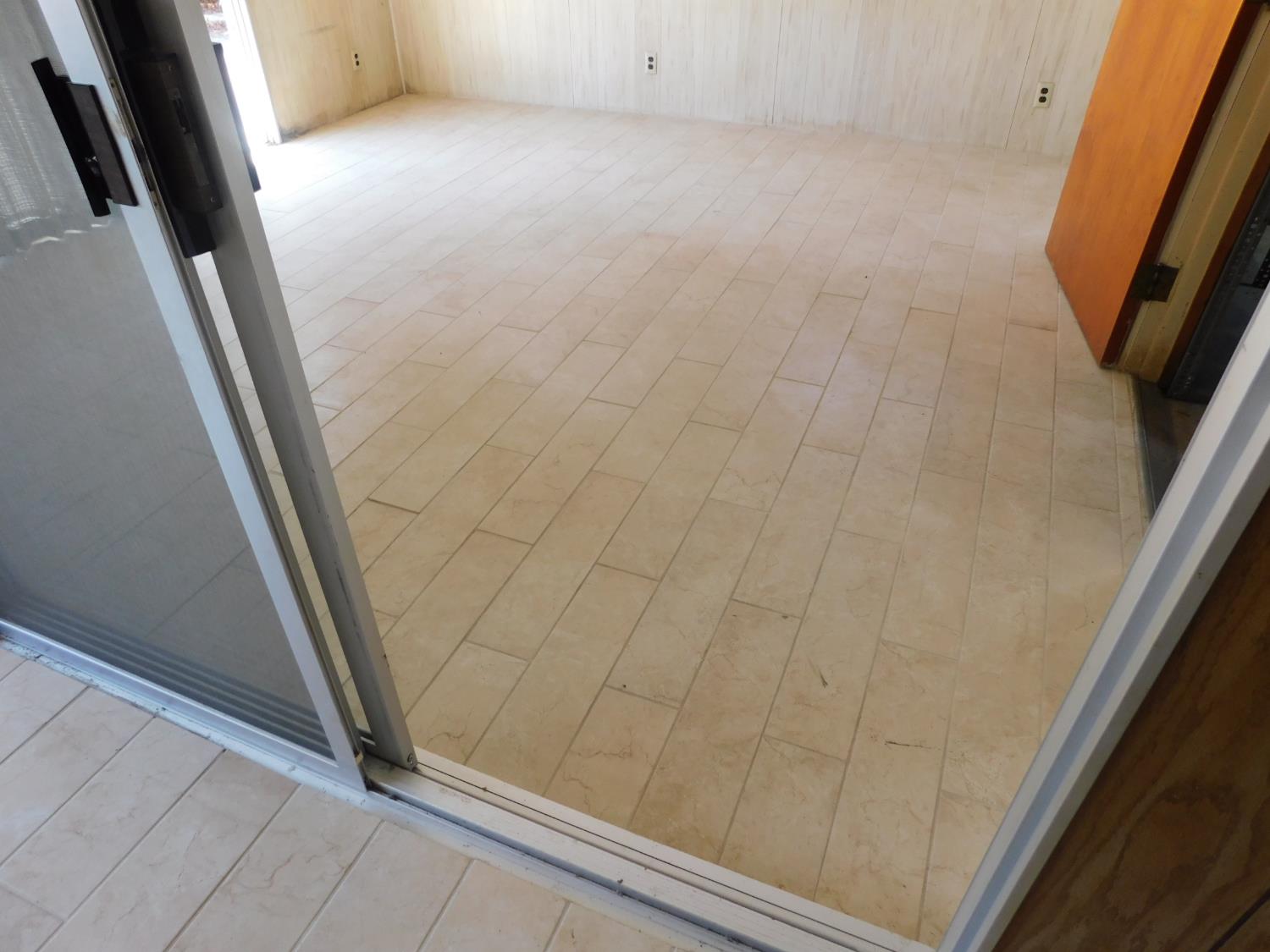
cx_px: 635
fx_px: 844
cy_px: 476
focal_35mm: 23
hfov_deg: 73.9
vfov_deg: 58.9
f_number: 3
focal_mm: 4
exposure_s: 1/40
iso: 125
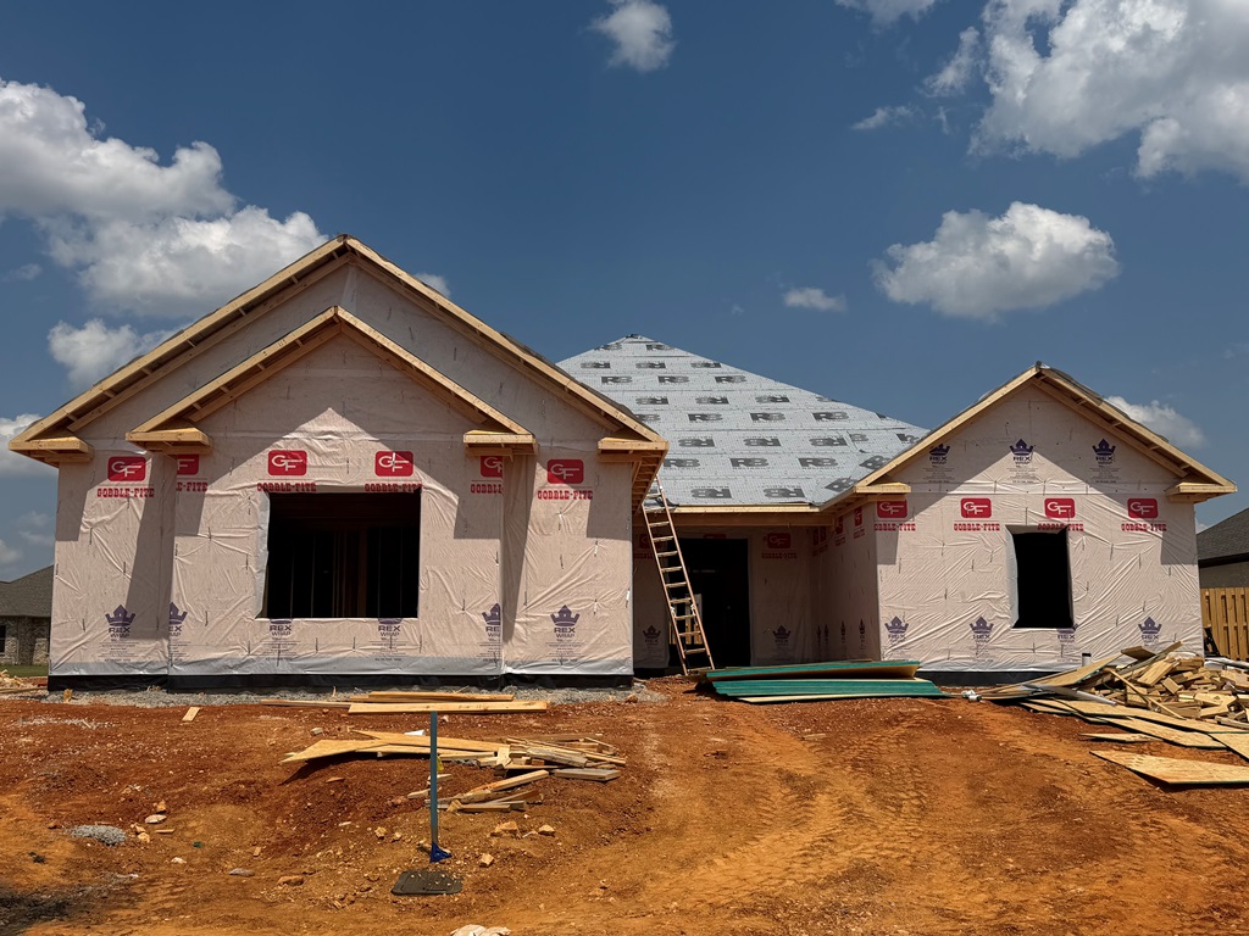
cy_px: 468
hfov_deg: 71.6
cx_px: 624
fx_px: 866
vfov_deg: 56.8
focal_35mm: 24
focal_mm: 6.76
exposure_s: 1/11905
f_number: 1.78
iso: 80
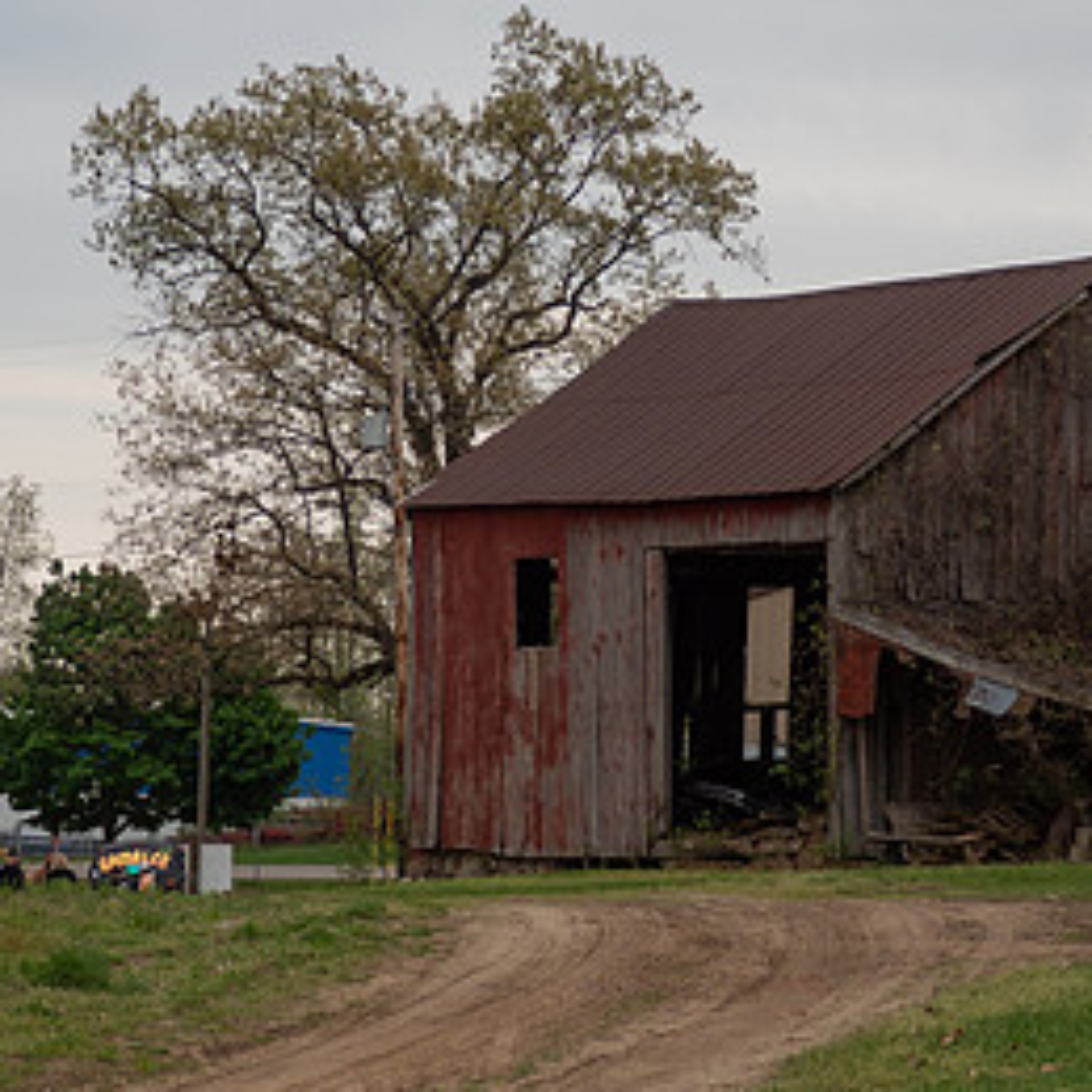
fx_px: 5639
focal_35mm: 158
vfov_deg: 11.1
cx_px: 546
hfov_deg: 11.1
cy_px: 645
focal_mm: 40
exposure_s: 1/1250
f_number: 4
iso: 200
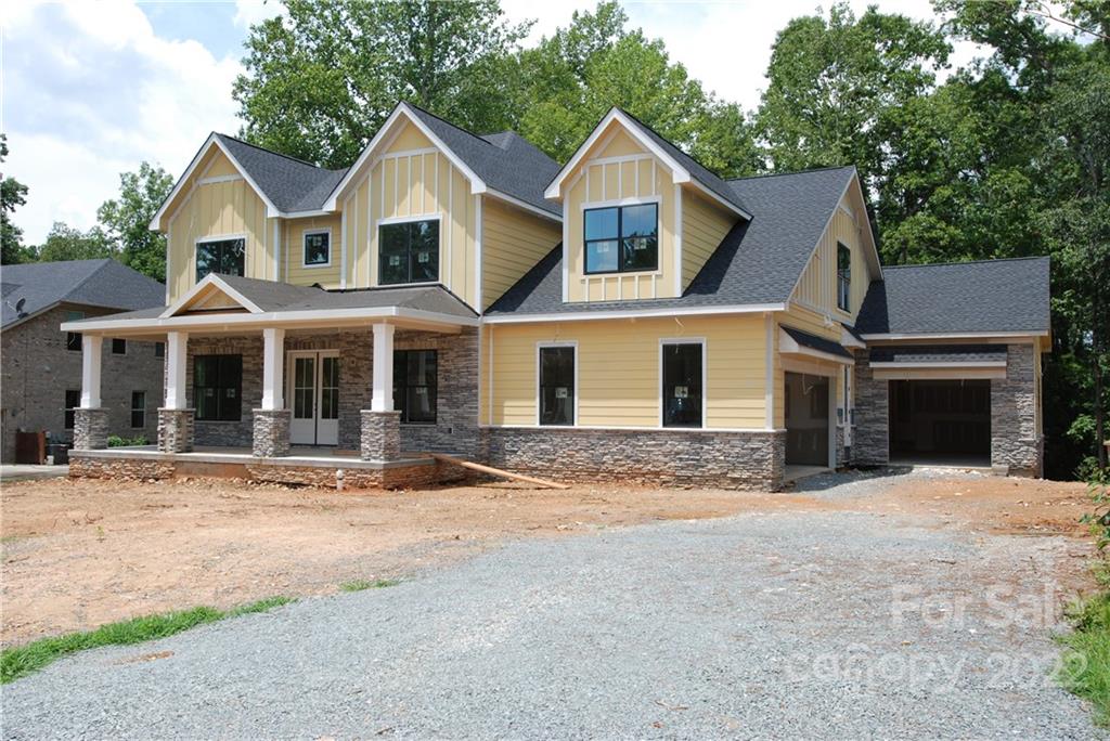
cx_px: 555
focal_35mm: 32
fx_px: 972
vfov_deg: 41.8
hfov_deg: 59.5
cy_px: 370
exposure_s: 1/320
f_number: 9
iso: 250
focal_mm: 21
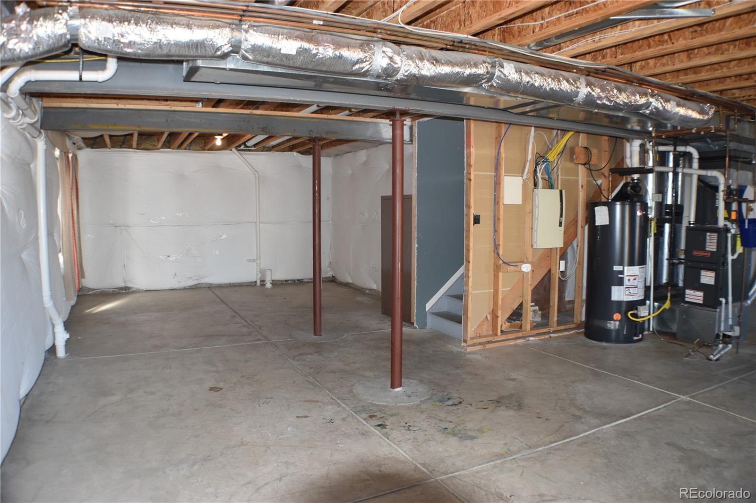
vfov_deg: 38.3
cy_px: 252
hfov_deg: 55.1
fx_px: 724
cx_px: 378
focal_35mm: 34
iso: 800
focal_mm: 23
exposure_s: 1/60
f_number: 4
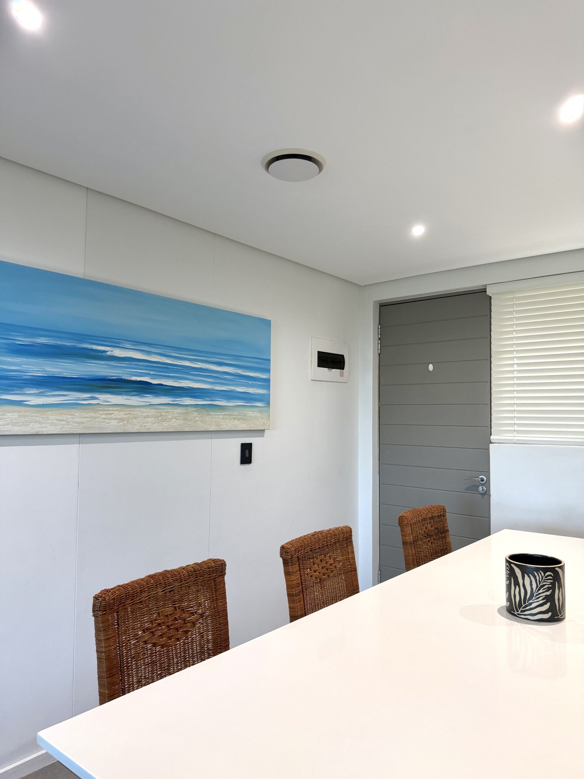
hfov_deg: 56.8
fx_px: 540
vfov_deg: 71.6
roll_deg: -0.9
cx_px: 292
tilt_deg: +2.1
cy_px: 390
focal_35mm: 24
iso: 200
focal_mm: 6.76
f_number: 1.78
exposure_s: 1/109
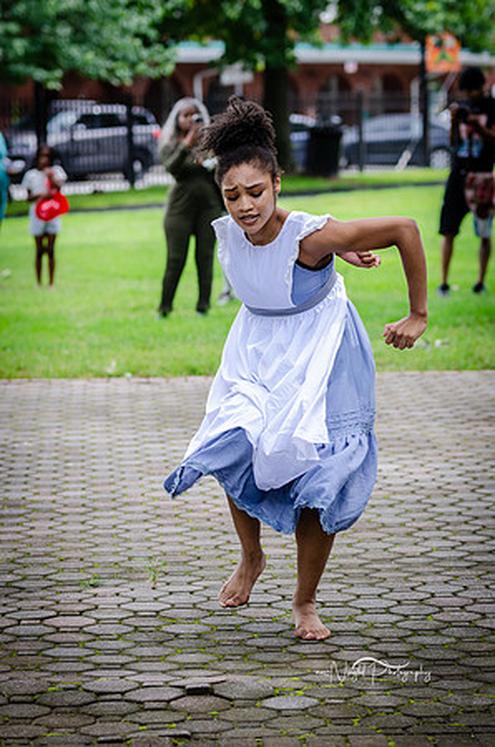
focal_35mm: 150
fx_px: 3108
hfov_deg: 9.1
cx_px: 248
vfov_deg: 13.7
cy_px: 374
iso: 400
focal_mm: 100
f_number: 4
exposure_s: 1/640
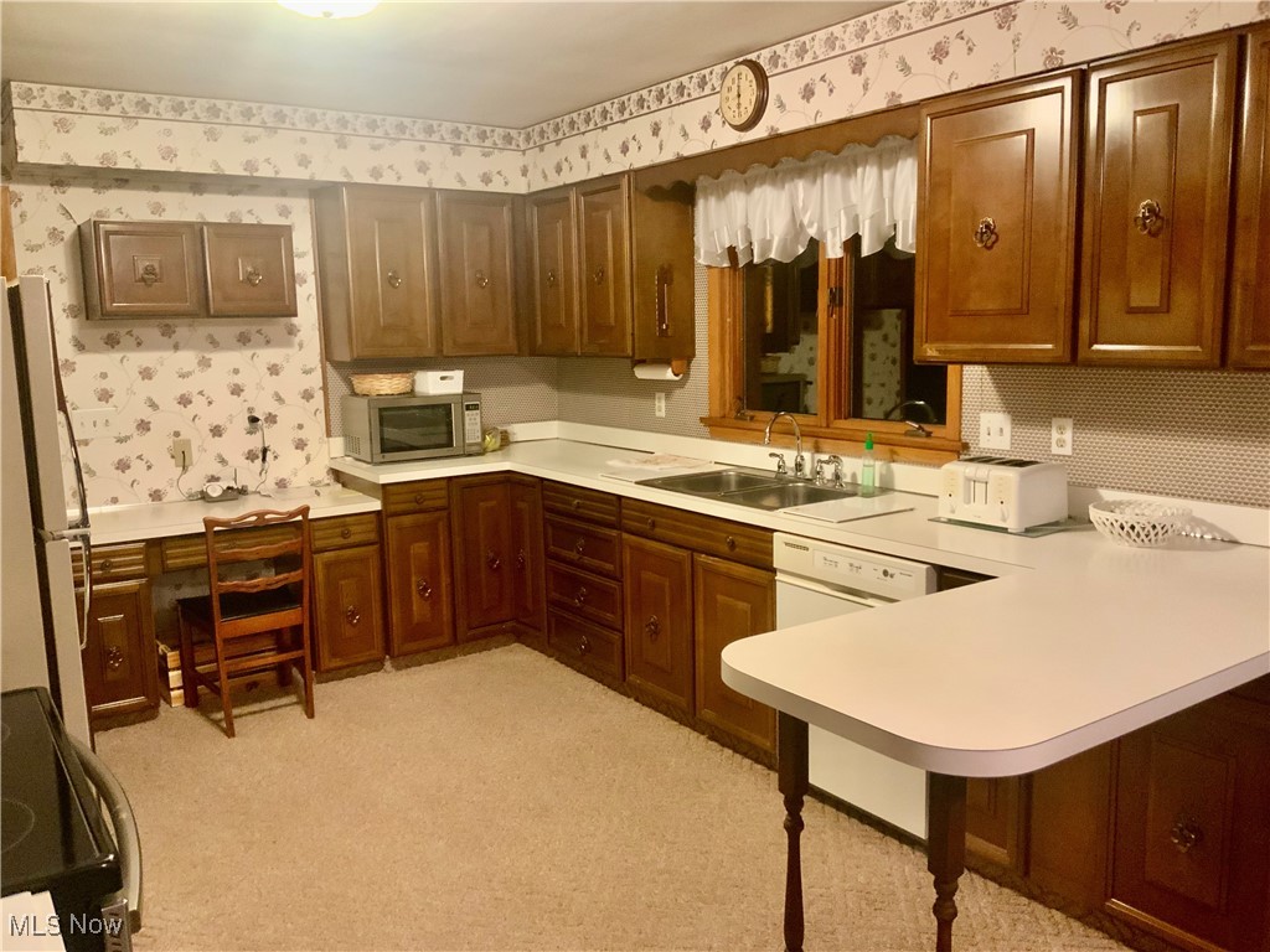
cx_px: 635
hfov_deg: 61.7
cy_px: 476
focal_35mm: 29
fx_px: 1064
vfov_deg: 48.2
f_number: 1.8
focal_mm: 3
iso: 320
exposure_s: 1/40
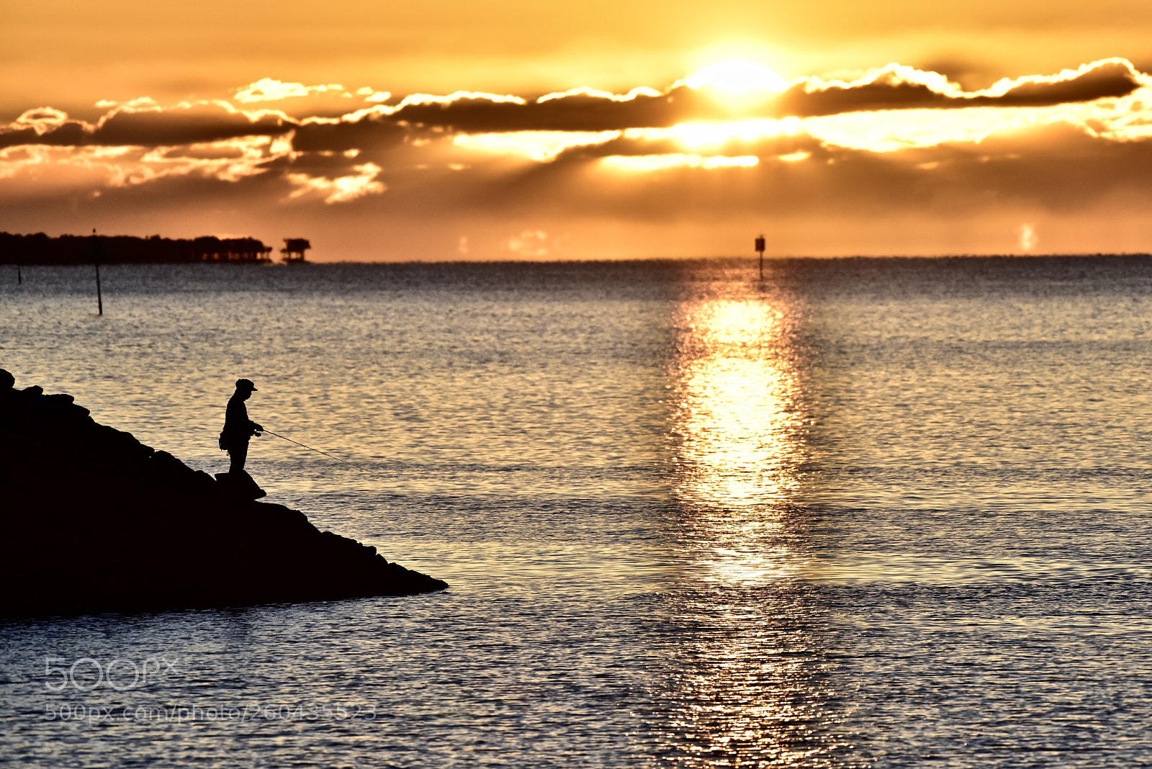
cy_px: 384
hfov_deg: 5.4
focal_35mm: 380
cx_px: 576
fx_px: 12164
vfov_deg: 3.6
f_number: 5.6
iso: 500
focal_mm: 380
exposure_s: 1/1600
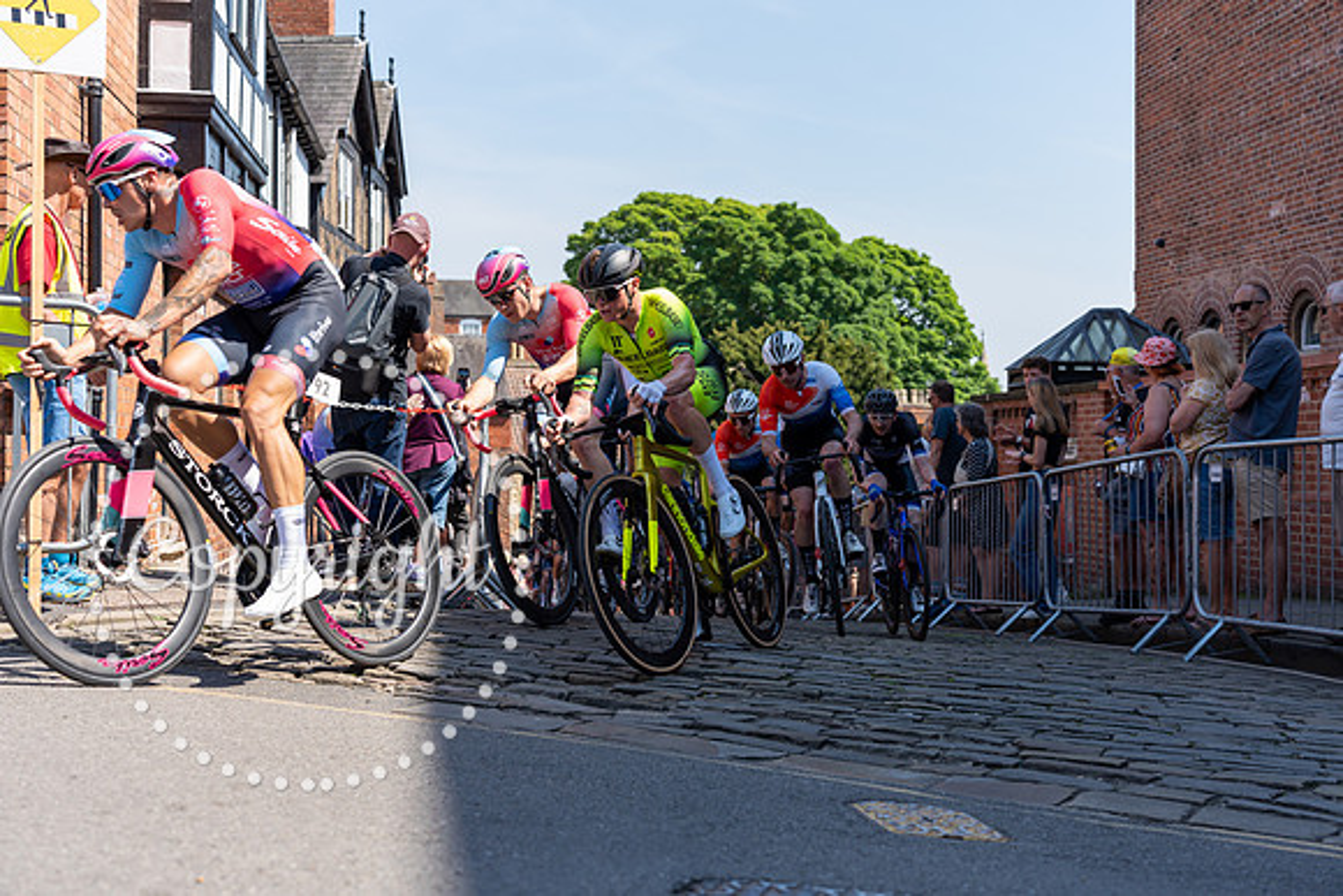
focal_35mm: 45
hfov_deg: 43.6
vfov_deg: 29.9
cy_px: 448
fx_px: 1679
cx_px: 672
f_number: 4
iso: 160
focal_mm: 45
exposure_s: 1/800
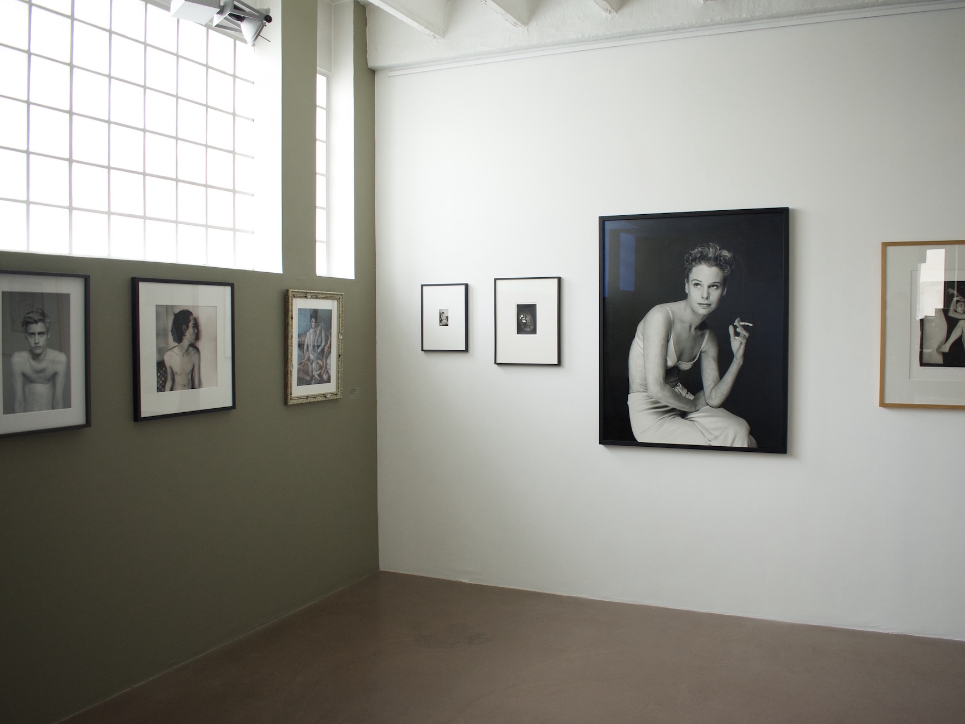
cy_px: 368
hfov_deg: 59.9
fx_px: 836
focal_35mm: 30
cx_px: 521
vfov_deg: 46.8
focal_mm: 18
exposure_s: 1/60
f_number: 4
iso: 1000
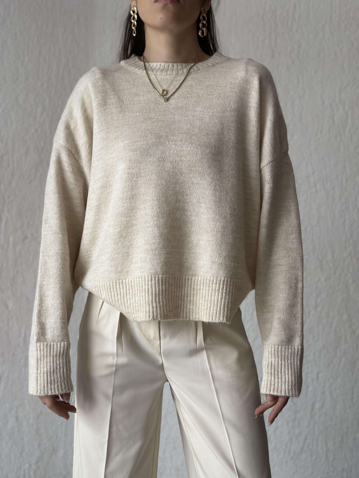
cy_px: 239
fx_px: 664
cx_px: 180
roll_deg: -1.3
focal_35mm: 48
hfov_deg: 30.3
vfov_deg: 39.7
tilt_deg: +0.1
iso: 125
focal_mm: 6.86
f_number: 1.78
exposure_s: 1/100
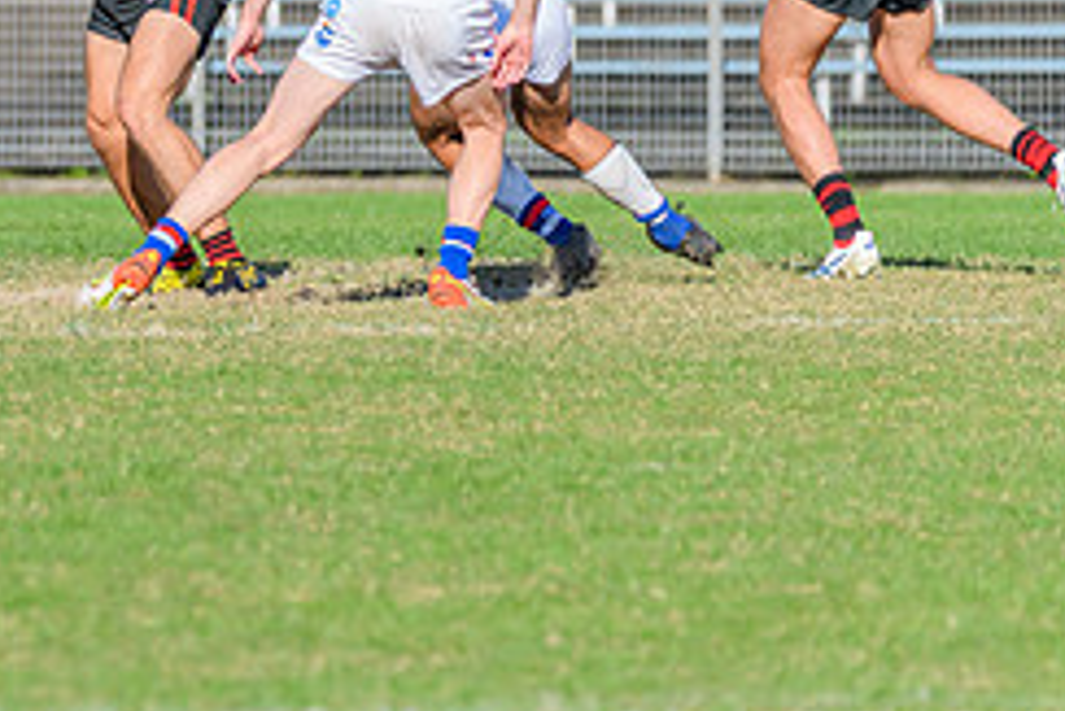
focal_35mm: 961
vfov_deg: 1.4
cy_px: -37
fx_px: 28445
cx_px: -263
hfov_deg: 2.1
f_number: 8
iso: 800
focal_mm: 360
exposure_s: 1/2000
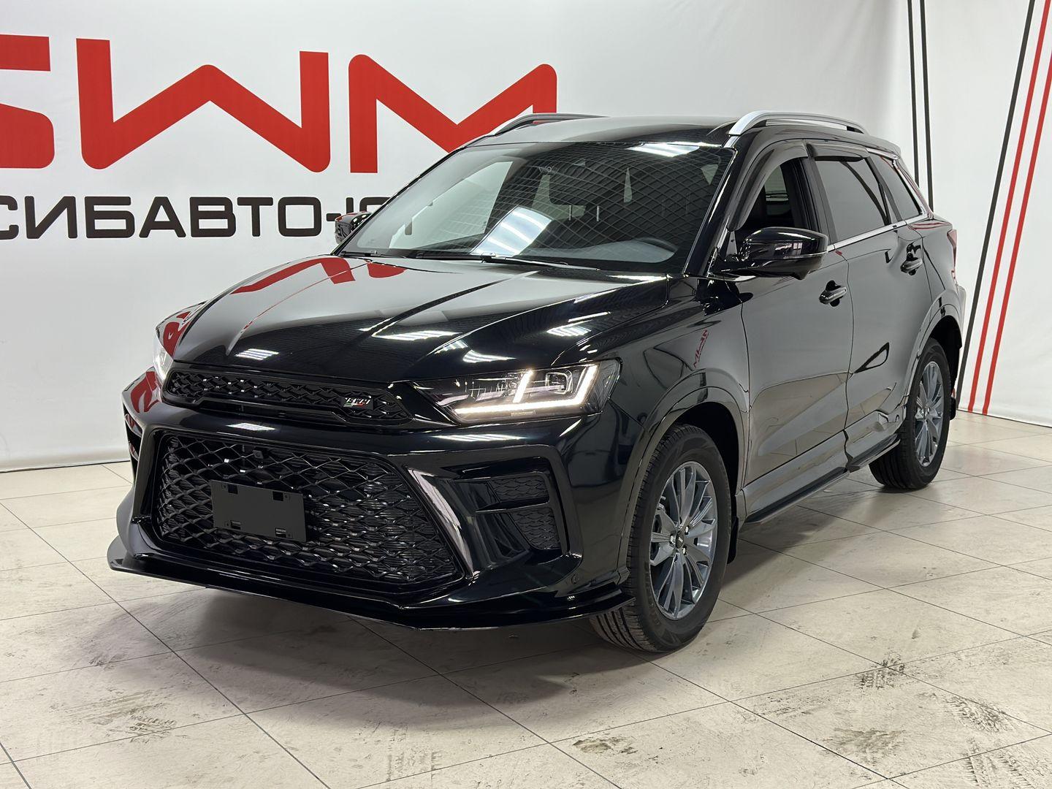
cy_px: 394
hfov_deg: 39.7
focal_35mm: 48
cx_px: 526
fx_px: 1459
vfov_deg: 30.3
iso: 125
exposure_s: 1/100
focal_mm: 6.86
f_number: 1.78
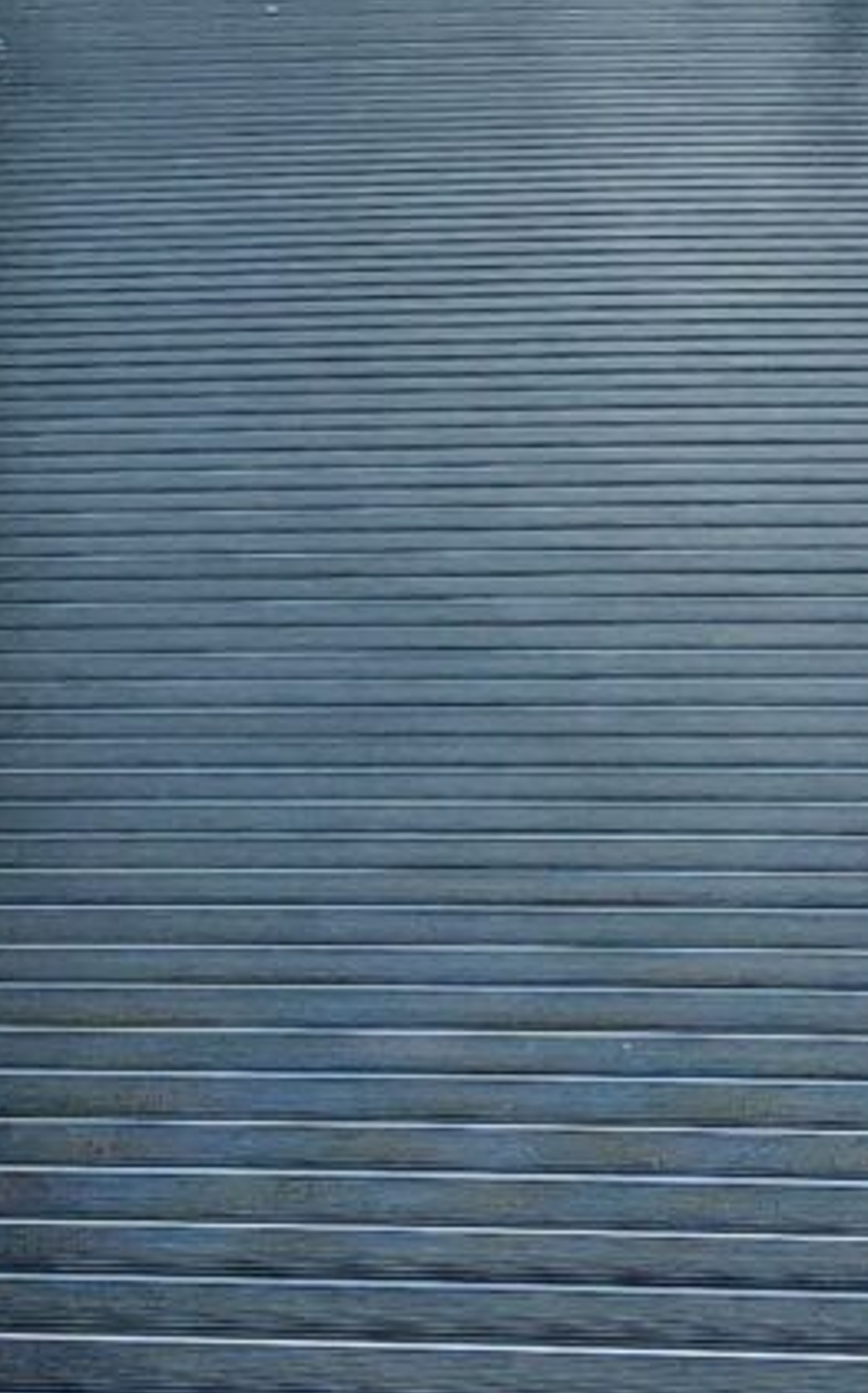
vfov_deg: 24.6
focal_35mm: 84
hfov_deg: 13.7
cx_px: -729
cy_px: 564
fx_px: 3184
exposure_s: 1/1033
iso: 50
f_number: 2.2
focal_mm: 1.74
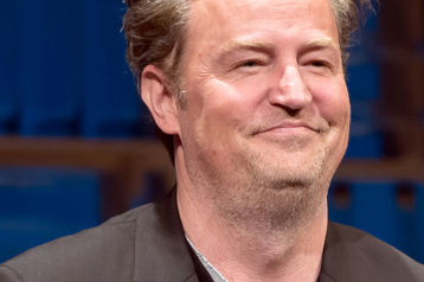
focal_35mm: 386
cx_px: 285
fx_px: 4542
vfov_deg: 3.6
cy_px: 159
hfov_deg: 5.3
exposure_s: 1/320
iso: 1600
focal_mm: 200
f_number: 4
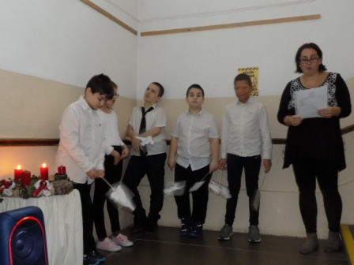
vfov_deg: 41.8
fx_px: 348
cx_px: 177
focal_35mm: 34
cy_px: 132
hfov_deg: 54.0
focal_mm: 6.1
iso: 400
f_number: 3.4
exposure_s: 1/8
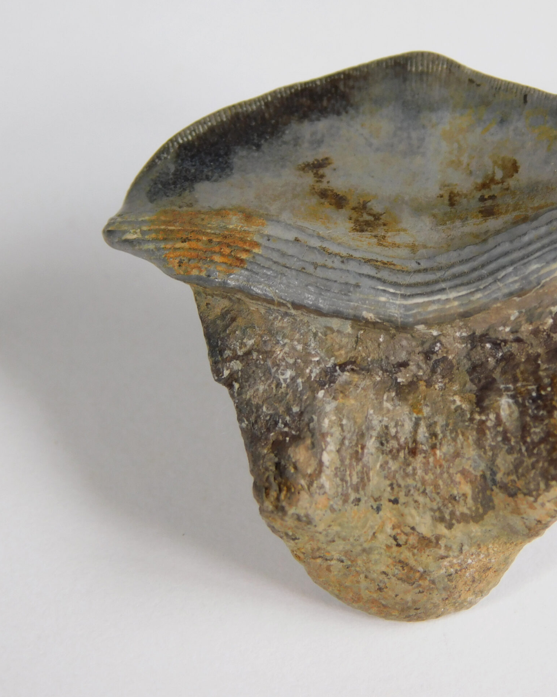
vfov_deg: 12.9
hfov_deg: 10.3
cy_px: 348
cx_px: 394
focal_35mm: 150
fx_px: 3091
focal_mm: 20.3
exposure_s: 1/200
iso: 125
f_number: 4.8
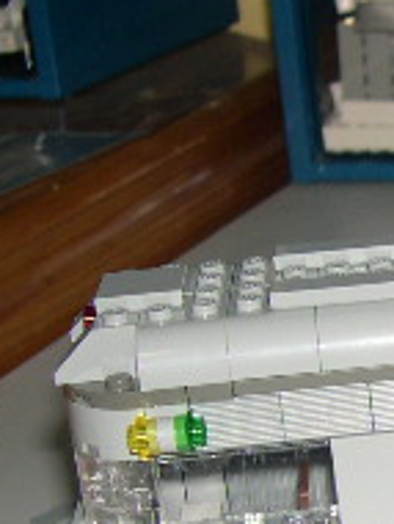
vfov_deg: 15.2
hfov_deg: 10.7
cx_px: 752
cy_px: 455
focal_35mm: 128
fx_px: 1938
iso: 100
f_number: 2.8
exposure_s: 1/60
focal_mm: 8
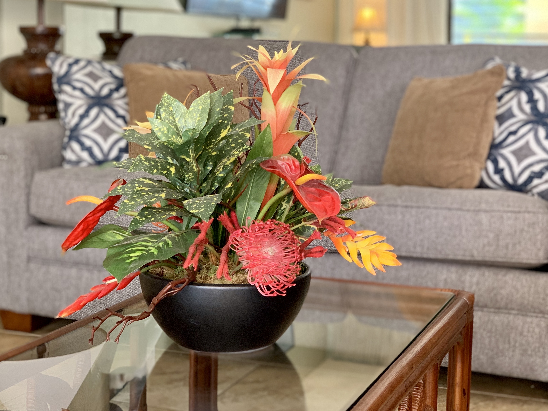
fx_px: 1029
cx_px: 290
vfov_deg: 22.5
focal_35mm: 65
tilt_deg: -4.5
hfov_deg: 29.8
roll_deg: -1.1
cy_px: 162
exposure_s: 1/122
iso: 125
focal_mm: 6
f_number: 2.4
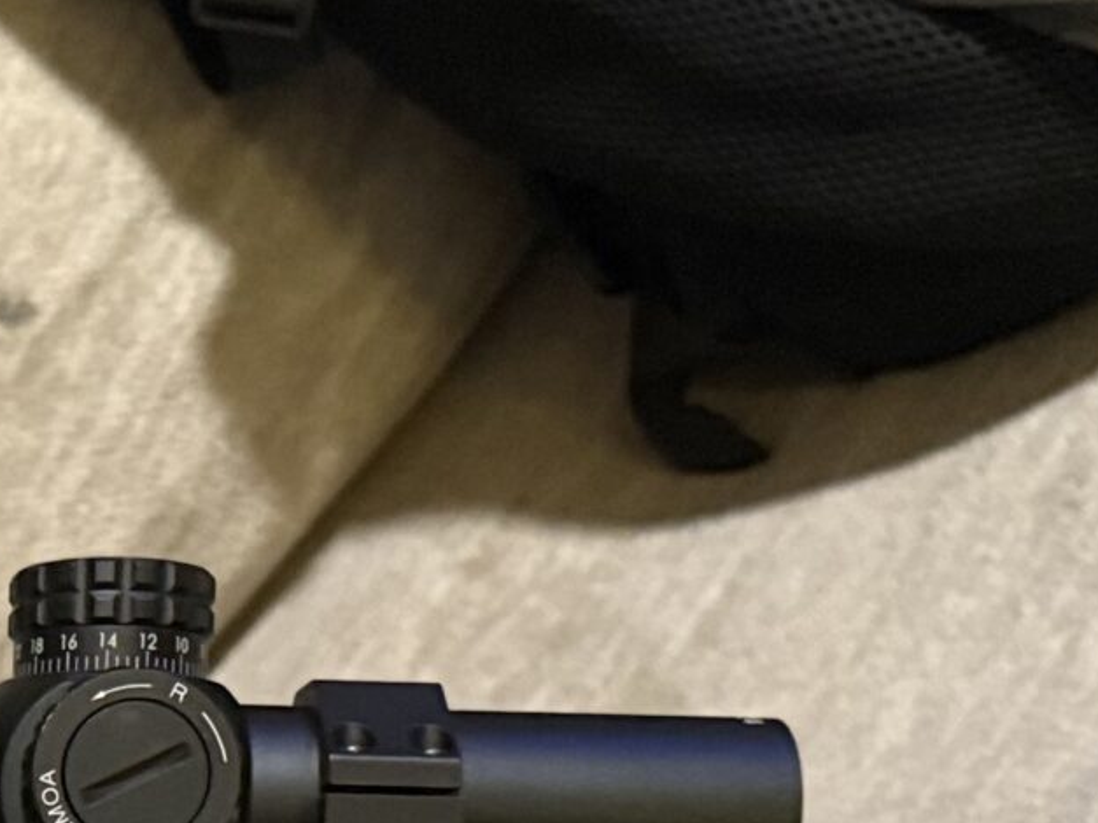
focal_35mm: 98
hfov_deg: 18.8
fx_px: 3108
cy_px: 1163
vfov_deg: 14.3
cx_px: -278
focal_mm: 6.76
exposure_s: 1/30
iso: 1000
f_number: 1.78
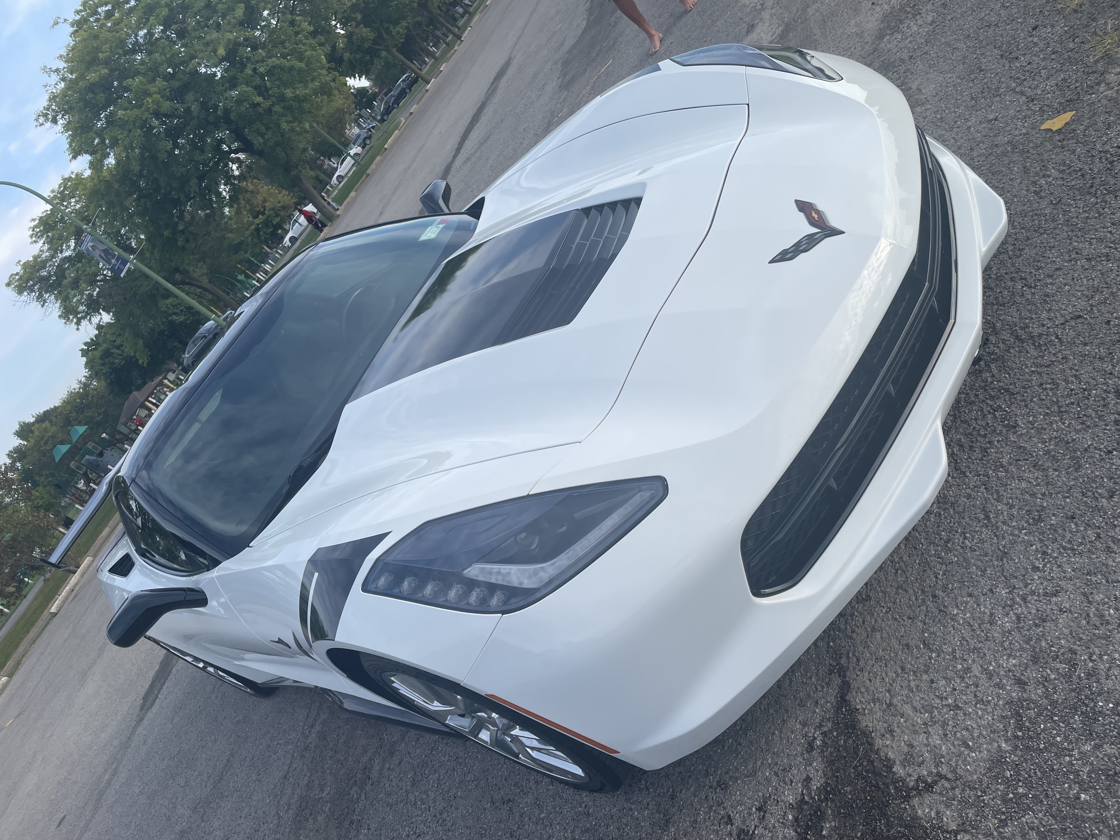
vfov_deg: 53.1
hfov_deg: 67.3
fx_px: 841
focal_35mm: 26
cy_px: 420
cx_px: 560
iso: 32
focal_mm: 4.2
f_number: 1.6
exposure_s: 1/1795
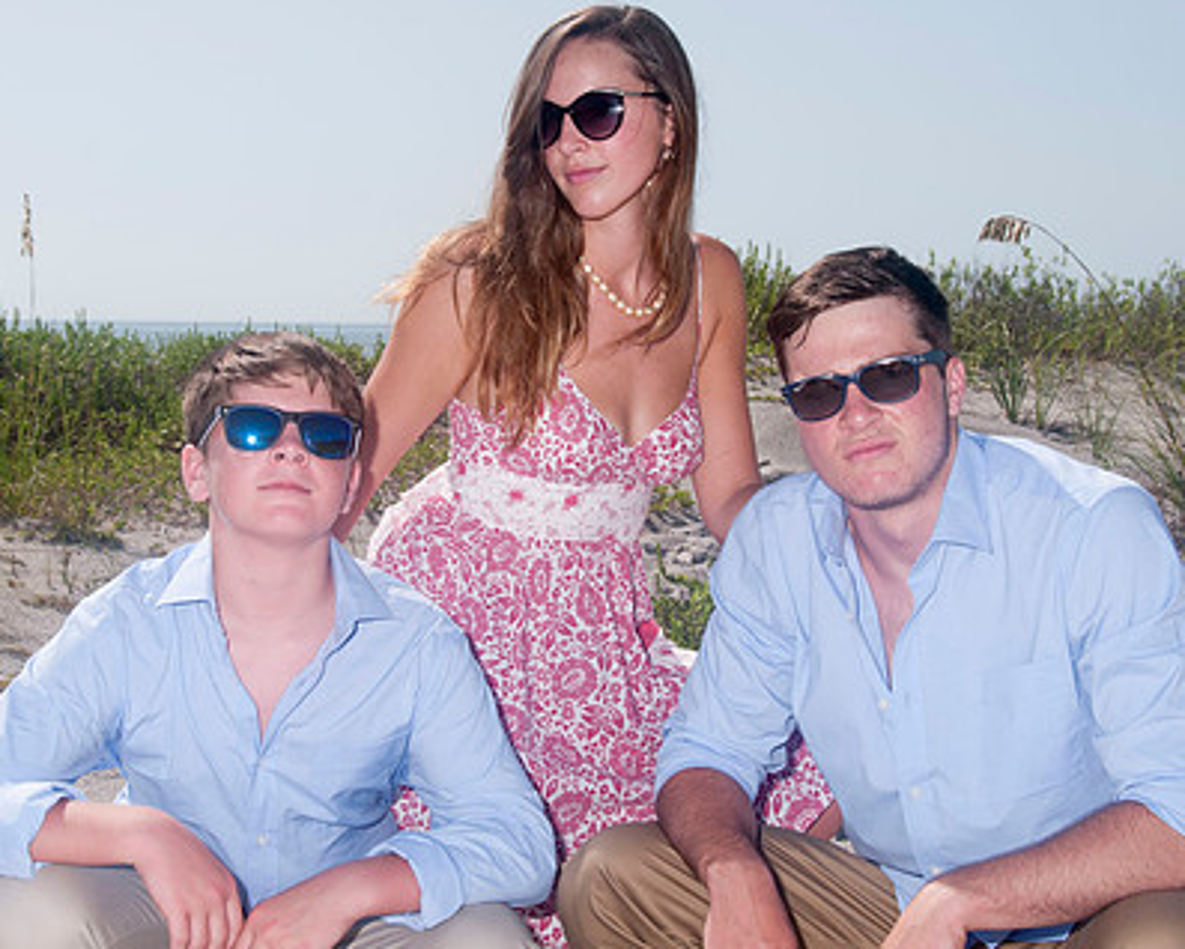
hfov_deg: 24.4
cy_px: 401
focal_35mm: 78
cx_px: 549
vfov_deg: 19.7
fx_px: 2737
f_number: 13
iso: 100
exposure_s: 1/250
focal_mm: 38
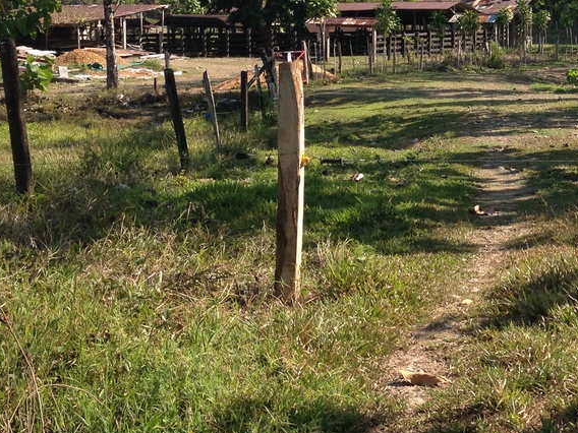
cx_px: 566
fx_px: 1236
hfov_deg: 25.2
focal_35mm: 74
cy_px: 83
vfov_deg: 19.7
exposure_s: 1/836
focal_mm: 4.28
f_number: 2.4
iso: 50
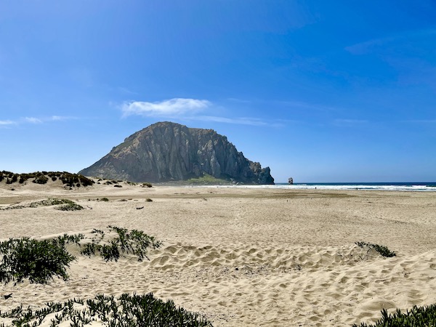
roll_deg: +0.6
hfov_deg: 67.3
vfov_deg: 53.1
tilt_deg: +2.1
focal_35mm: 26
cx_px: 218
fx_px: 327
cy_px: 164
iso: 32
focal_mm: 5.1
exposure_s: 1/7937
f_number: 1.6
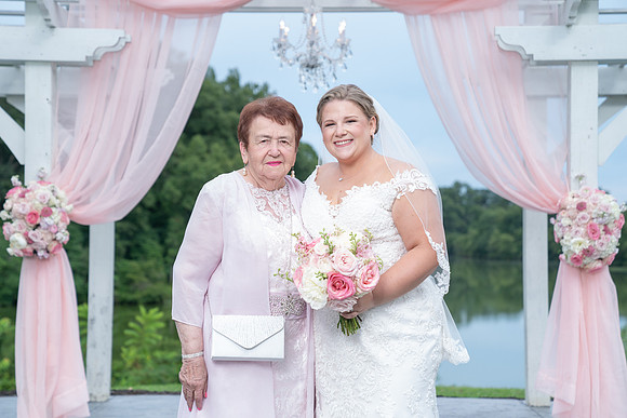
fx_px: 1274
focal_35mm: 73
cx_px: 305
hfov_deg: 27.7
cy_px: 200
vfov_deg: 18.7
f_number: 4
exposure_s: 1/250
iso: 50
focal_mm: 70
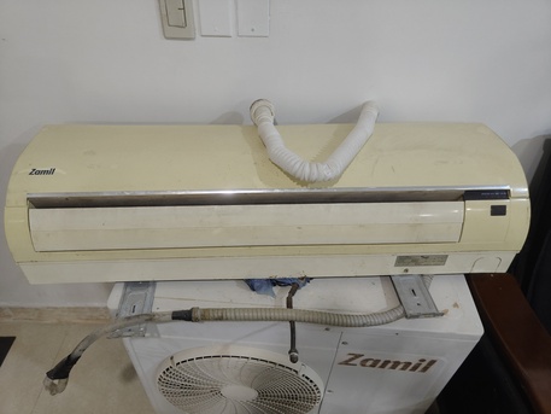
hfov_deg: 71.6
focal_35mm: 24
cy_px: 207
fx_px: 382
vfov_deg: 56.8
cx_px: 276
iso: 400
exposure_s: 1/30
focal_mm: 5.59
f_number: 1.8
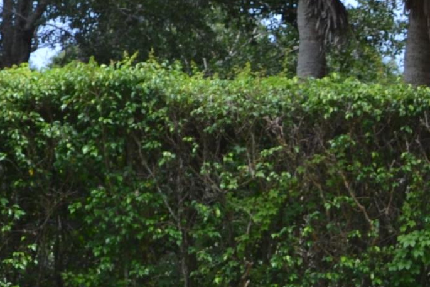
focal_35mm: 361
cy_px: 409
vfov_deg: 3.8
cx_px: 588
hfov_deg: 5.7
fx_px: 4315
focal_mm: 55
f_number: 5.6
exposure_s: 1/125
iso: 100
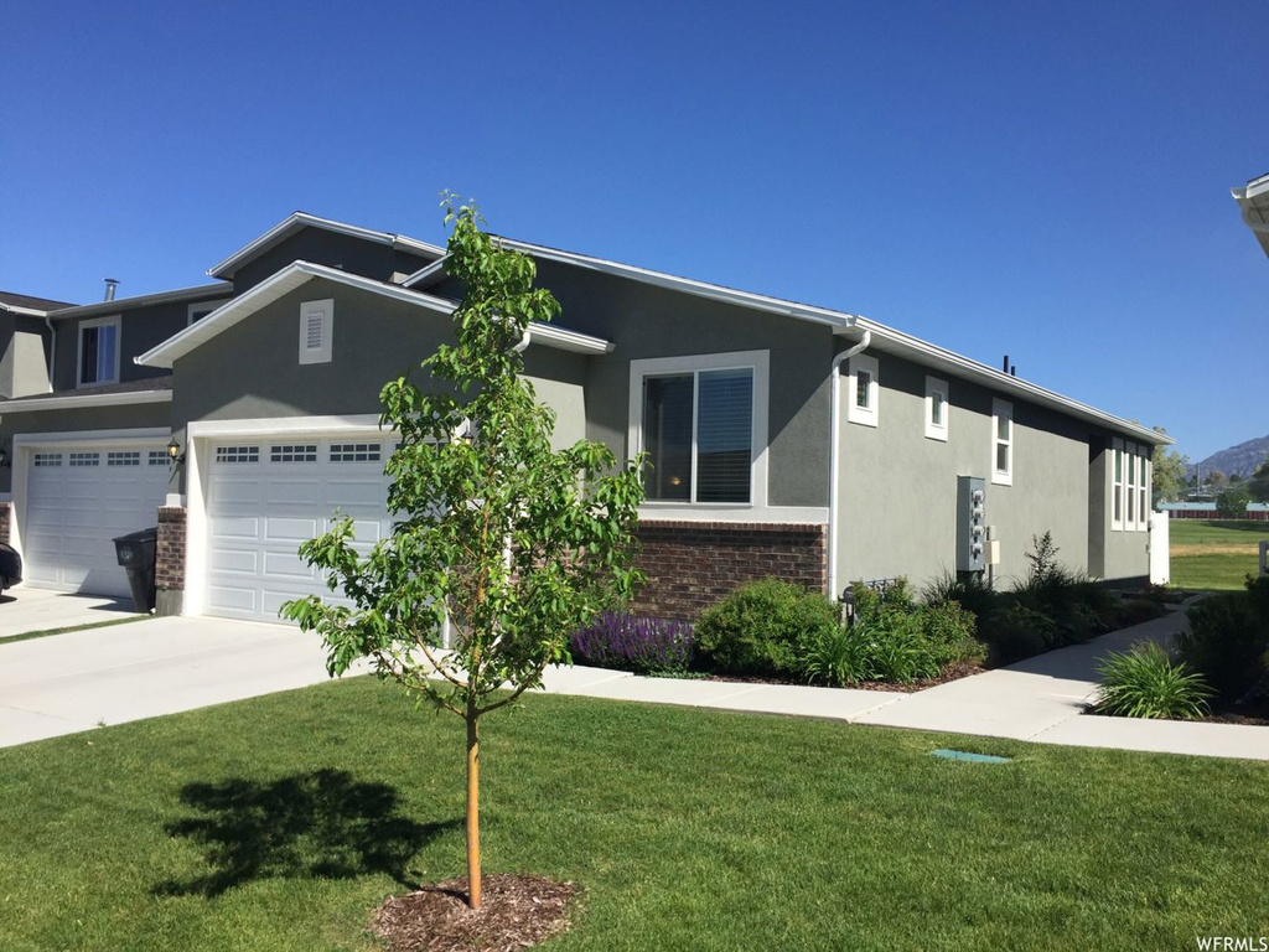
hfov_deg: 61.7
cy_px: 476
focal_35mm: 29
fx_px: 1063
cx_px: 634
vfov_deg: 48.2
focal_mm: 4.15
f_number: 2.2
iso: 32
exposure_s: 1/2475
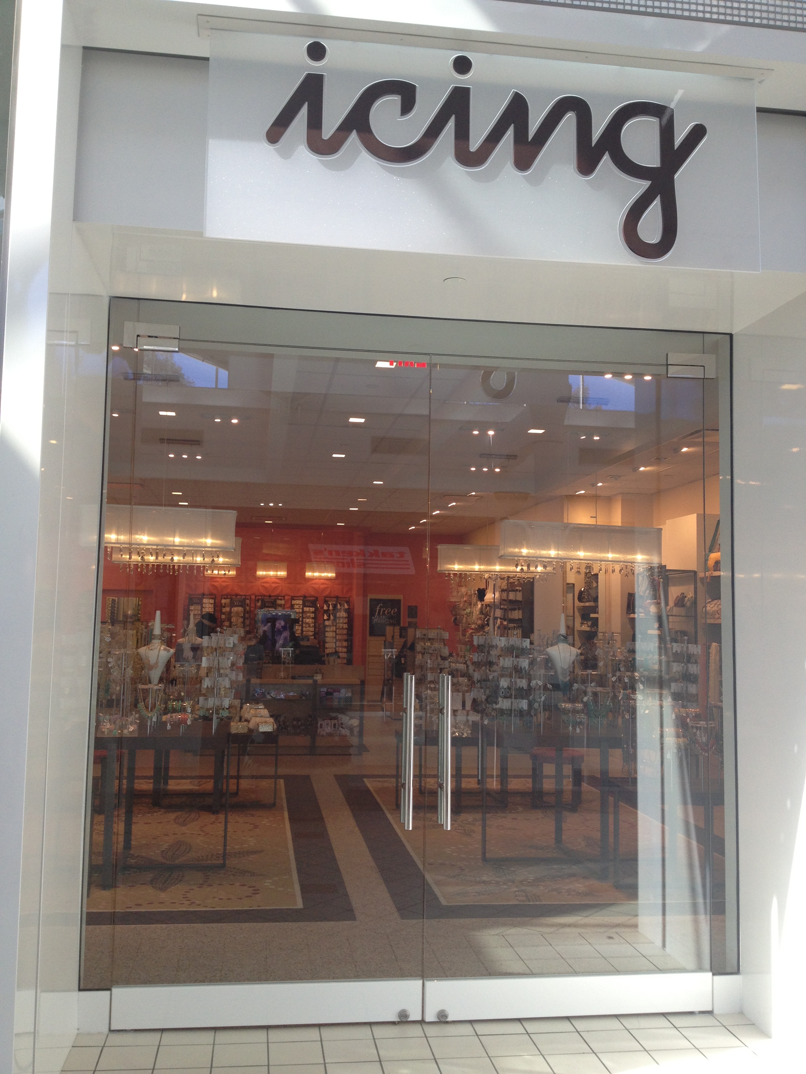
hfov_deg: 40.7
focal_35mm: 35
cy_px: 537
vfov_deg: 52.6
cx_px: 403
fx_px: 1087
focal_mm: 4.28
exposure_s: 1/120
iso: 64
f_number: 2.4
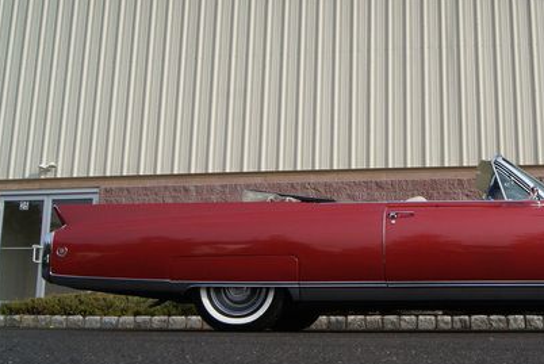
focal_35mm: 43
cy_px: 219
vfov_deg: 31.2
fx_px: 650
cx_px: 407
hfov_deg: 43.9
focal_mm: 18
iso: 100
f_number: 10
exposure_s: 1/160
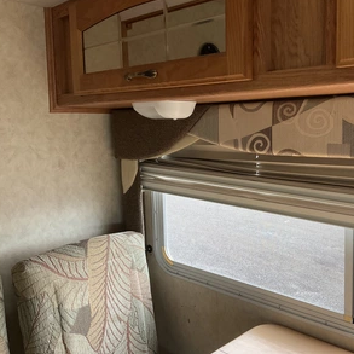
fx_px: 405
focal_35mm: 35
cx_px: 233
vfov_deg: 47.2
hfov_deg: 46.5
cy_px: 174
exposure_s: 1/122
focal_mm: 3
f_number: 1.8
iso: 64
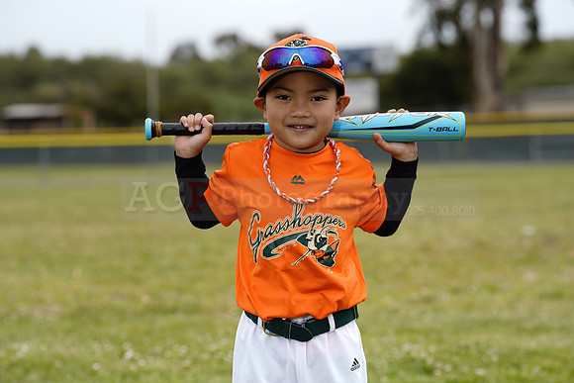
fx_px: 2296
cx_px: 287
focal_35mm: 144
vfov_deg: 9.5
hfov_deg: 14.2
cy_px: 192
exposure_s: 1/250
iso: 50
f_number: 5.6
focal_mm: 144
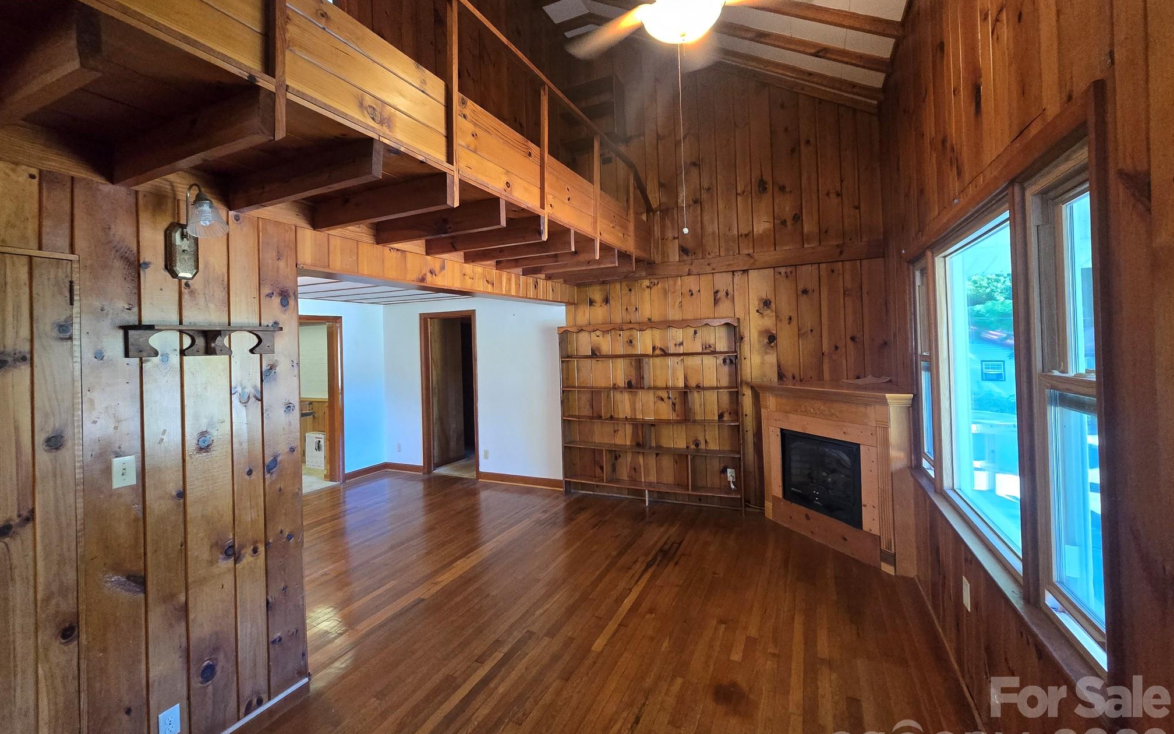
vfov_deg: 78.5
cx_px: 580
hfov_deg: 105.3
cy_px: 344
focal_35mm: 14
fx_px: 448
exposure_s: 1/60
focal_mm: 2.2
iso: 800
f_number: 2.2
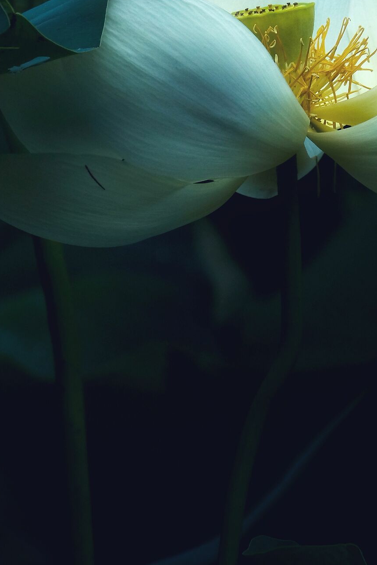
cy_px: 134
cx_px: 144
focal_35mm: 1395
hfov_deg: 1.0
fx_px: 21911
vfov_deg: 1.5
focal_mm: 500
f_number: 9
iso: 800
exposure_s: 1/640
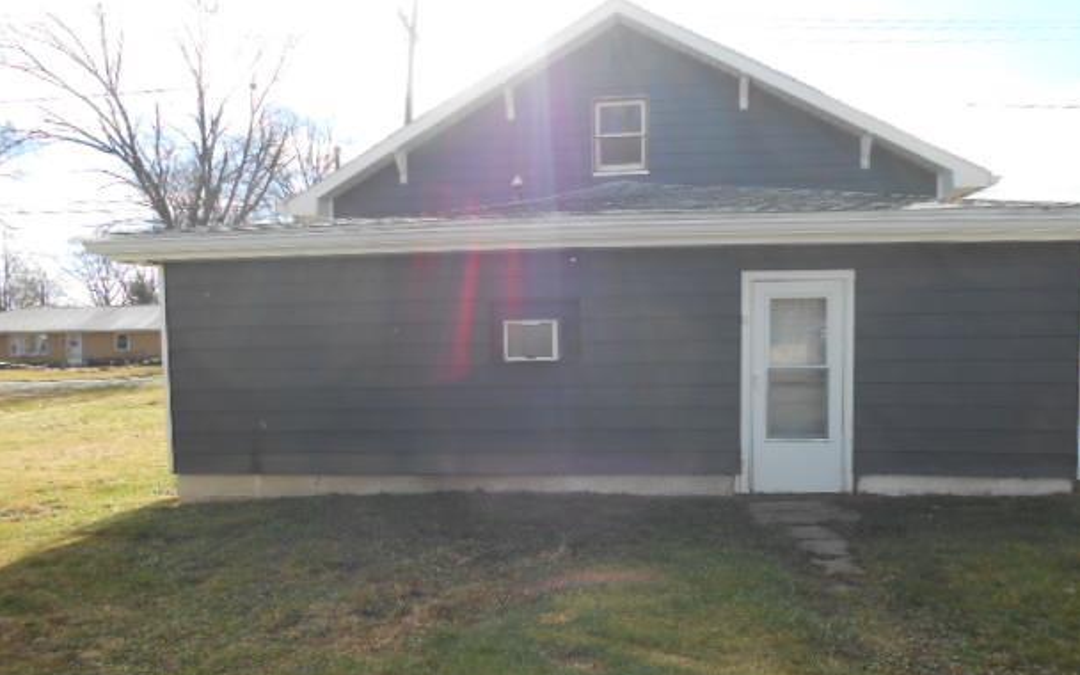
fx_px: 854
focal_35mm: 29
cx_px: 565
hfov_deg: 64.6
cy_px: 382
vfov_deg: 43.1
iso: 80
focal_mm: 4.6
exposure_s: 1/320
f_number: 3.5
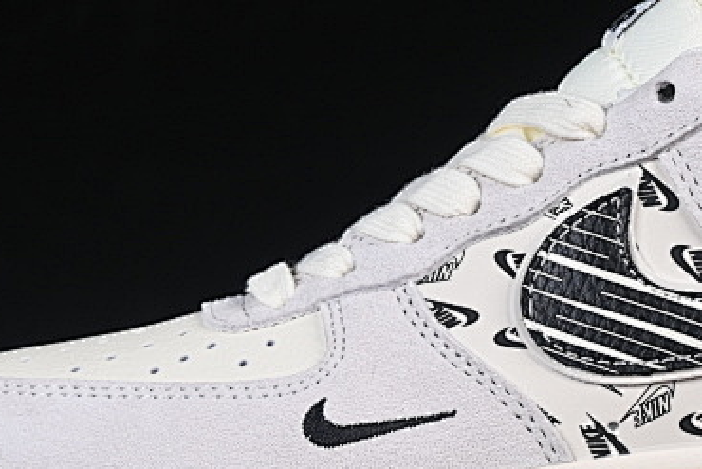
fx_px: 4272
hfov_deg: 9.4
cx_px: 571
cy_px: 213
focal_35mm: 219
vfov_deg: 6.3
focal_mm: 50
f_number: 8
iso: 160
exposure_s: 1/80
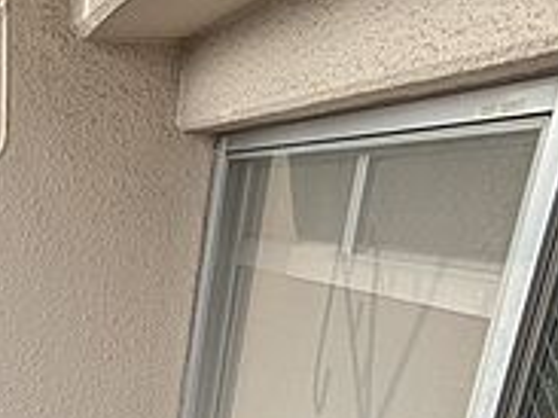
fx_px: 789
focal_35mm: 49
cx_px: -79
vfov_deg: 27.2
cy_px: 461
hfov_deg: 33.2
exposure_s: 1/659
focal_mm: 1.83
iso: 49
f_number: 2.2
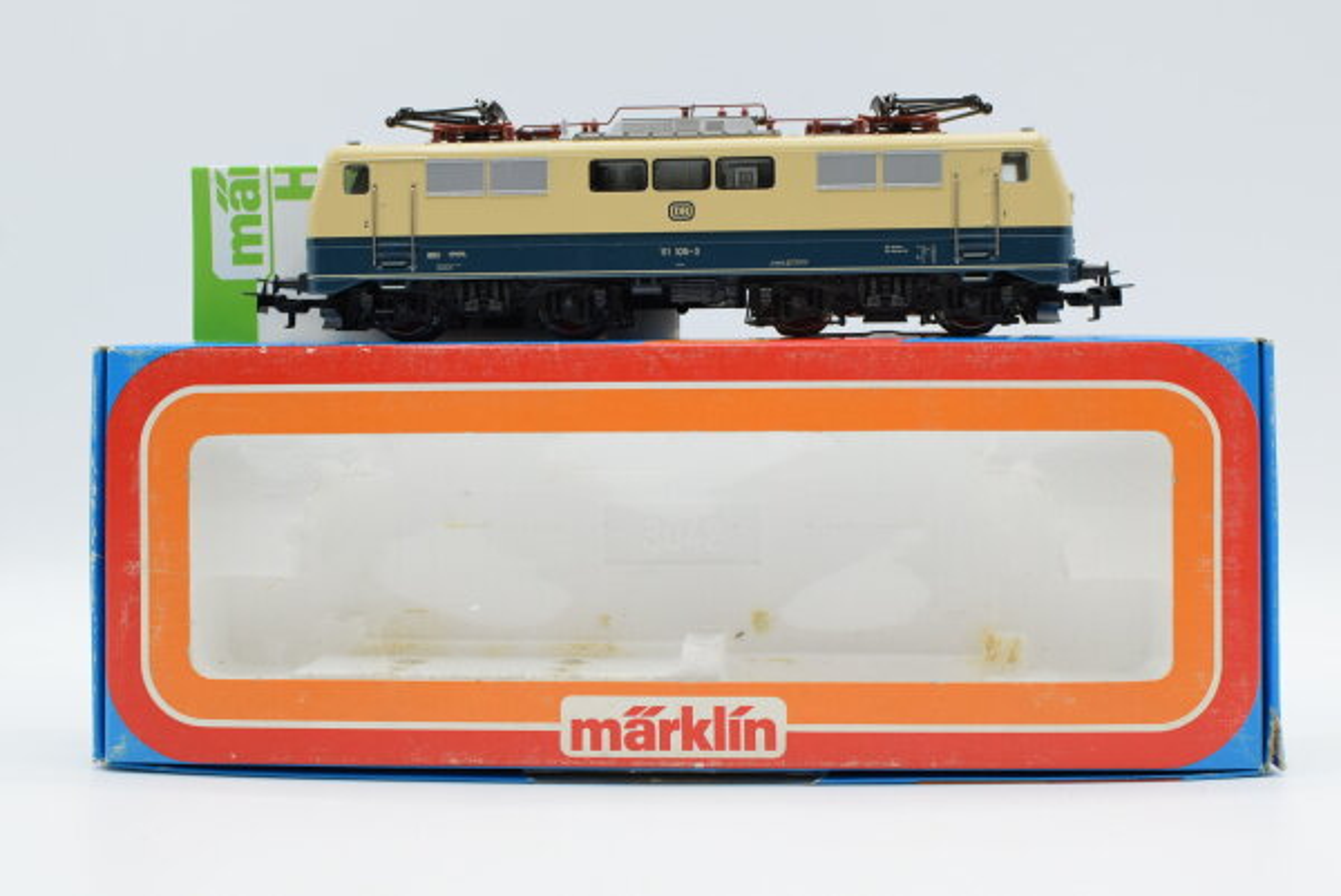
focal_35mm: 52
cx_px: 670
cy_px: 448
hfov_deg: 37.8
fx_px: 1957
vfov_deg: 25.8
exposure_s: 1/200
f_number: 8
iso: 400
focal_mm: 35
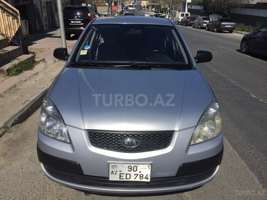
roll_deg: -1.2
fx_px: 224
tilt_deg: -22.9
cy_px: 100
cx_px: 134
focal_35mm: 29
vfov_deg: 48.2
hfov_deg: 61.7
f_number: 2.2
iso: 32
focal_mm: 4.15
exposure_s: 1/5650
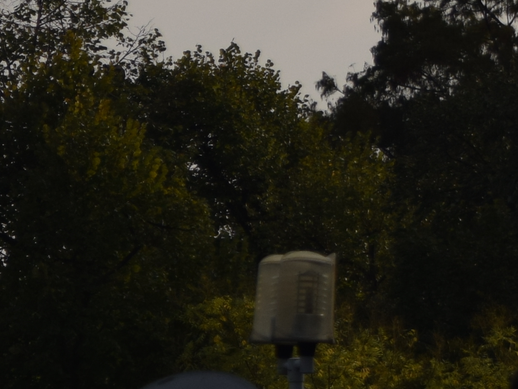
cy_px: 140
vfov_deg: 2.6
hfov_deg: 3.5
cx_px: -300
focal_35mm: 568
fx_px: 8502
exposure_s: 1/1600
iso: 160
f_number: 4.5
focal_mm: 70
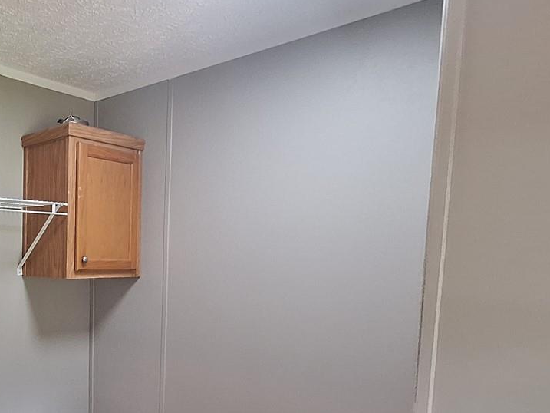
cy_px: 305
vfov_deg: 46.7
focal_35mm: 29
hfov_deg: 51.9
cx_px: 25
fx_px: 461
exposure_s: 1/50
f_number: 2.2
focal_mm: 1.74
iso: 160
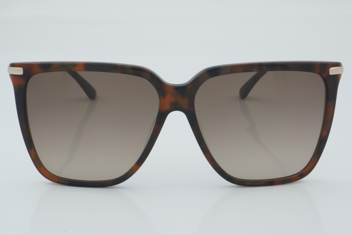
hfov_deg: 27.0
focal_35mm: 75
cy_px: 118
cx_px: 176
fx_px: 733
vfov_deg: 18.2
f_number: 32
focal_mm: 50
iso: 100
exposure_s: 1/4
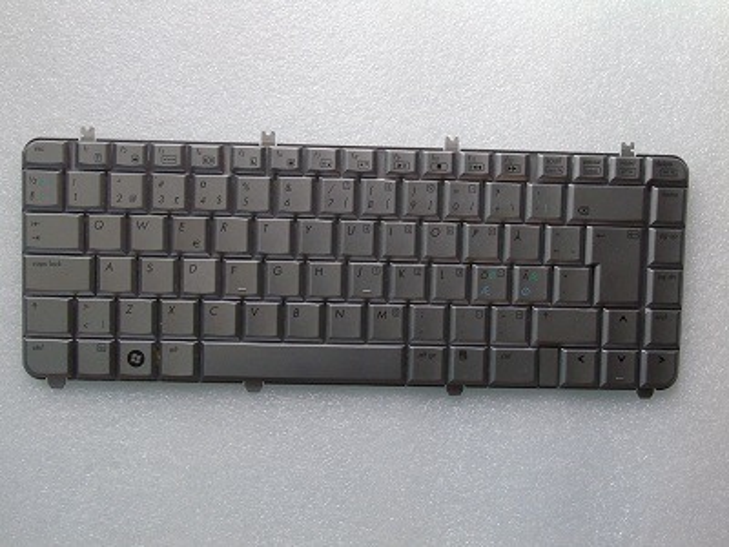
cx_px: 364
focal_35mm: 34
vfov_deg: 41.8
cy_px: 274
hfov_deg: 54.0
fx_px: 716
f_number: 6.3
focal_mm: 6.1
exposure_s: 1/40
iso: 400
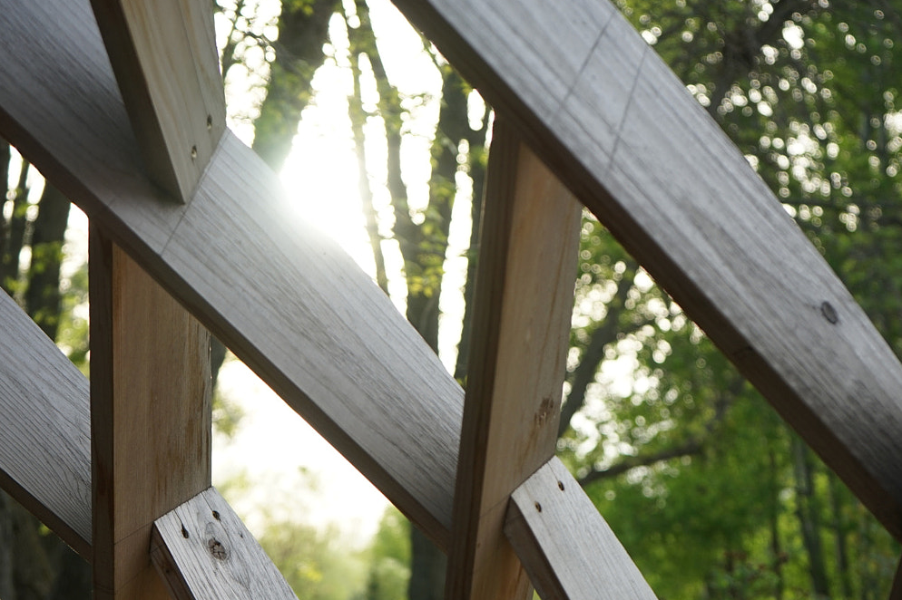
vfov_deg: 20.4
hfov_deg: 30.5
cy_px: 455
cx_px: 522
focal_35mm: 66
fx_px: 1653
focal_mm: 41
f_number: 4.5
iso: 200
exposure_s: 1/160
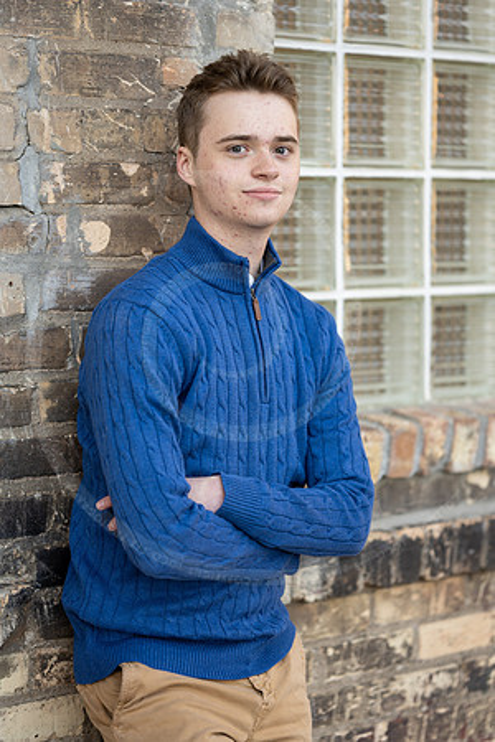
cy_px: 371
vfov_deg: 23.9
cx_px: 248
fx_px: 1753
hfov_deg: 16.1
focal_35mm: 85
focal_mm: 85
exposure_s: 1/160
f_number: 1.8
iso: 100
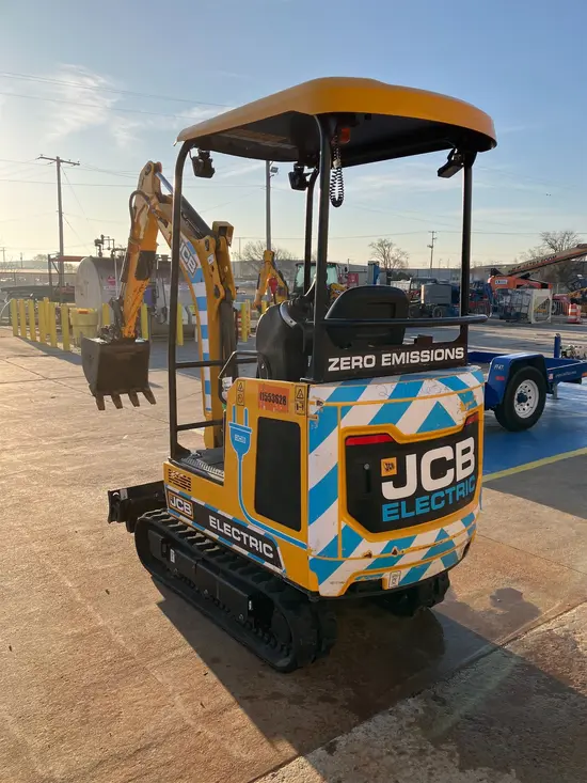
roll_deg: -1.3
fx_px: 633
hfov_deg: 49.8
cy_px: 392
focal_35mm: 28
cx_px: 294
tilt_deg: -10.6
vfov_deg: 63.4
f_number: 1.8
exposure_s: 1/1567
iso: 32
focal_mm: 3.99
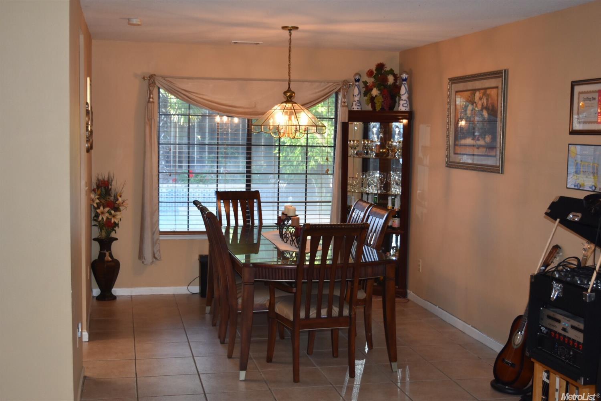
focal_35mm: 48
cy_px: 200
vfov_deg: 28.1
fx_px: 801
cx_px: 300
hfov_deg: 41.1
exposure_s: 1/60
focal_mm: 32
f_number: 4.5
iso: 640
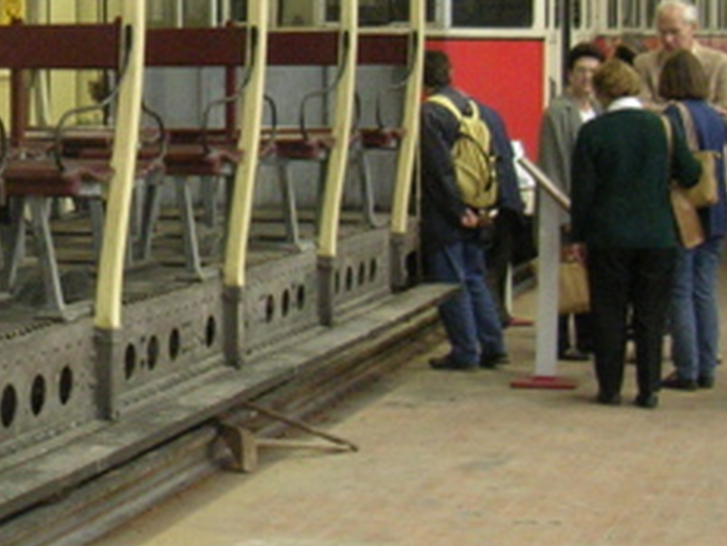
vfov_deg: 13.9
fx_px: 2205
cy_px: 41
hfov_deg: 18.1
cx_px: -53
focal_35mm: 105
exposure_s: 1/27.5
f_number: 2.8
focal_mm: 5.8
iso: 176
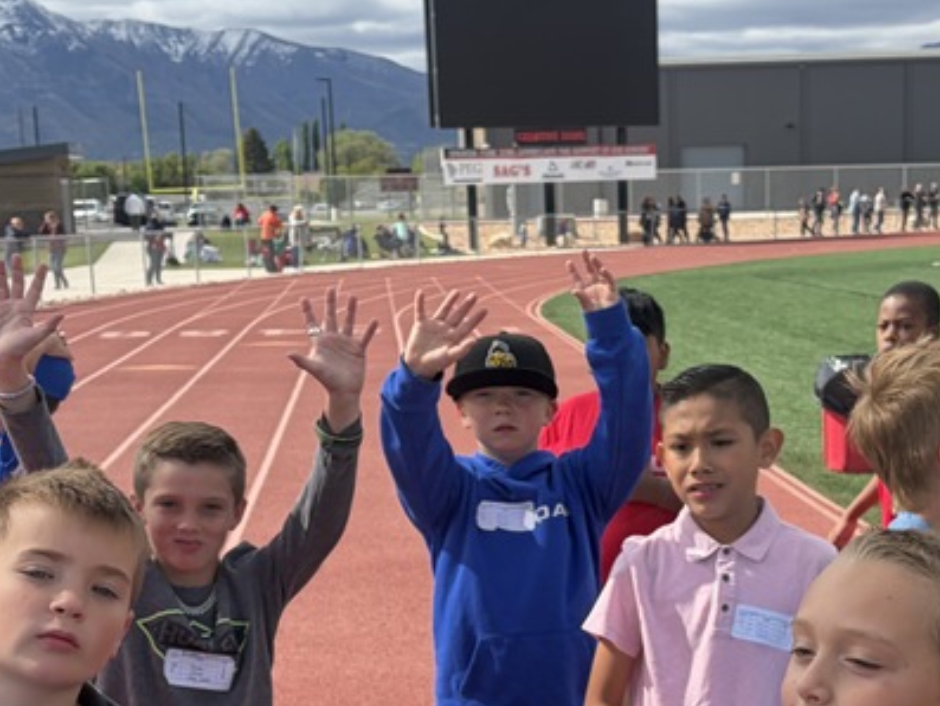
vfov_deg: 21.6
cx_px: 542
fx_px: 1820
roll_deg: +2.0
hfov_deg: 28.9
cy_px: 583
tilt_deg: -12.0
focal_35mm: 67
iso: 50
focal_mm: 5.96
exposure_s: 1/2208
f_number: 1.6
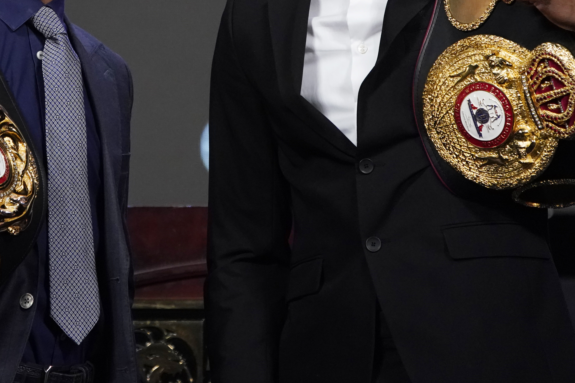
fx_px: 10014
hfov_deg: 3.3
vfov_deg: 2.2
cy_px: 51
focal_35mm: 627
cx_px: 178
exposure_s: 1/320
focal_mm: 355
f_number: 5.6
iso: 5000
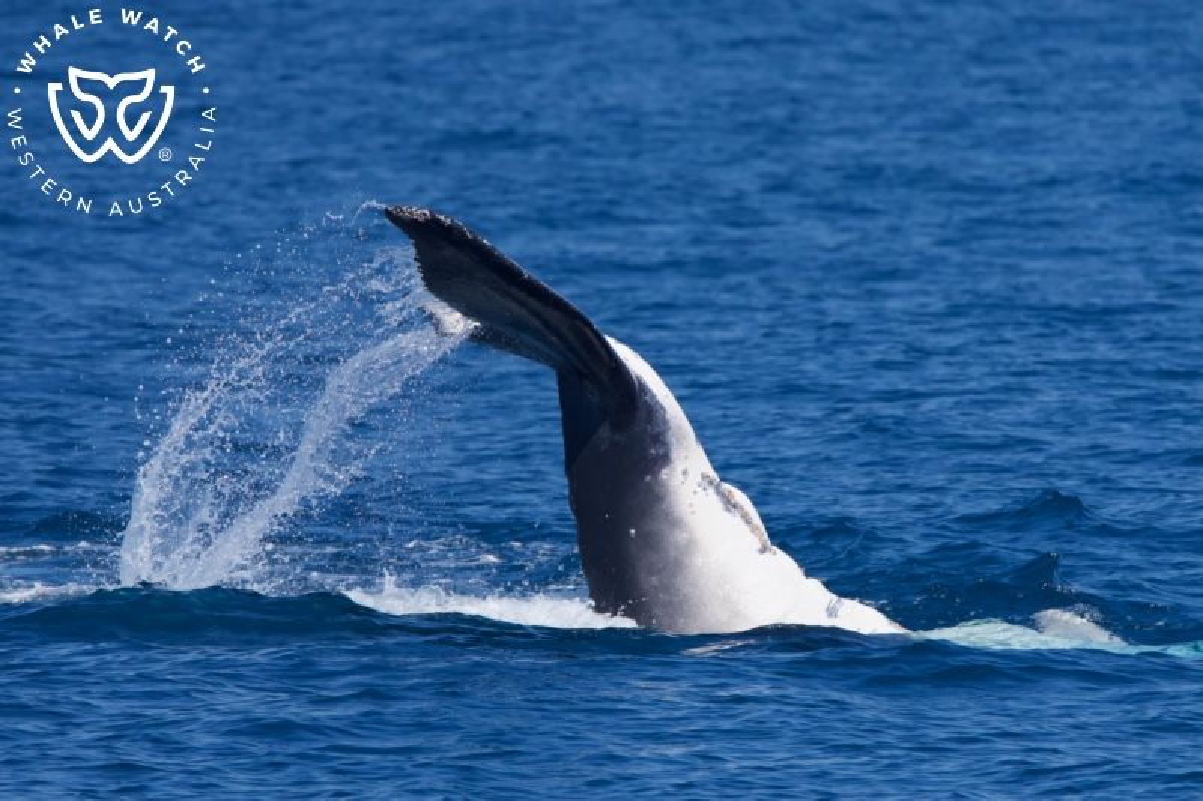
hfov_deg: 3.4
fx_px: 20045
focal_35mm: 600
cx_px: 602
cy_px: 400
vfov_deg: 2.3
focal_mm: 600
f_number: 8
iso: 1000
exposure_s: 1/3200
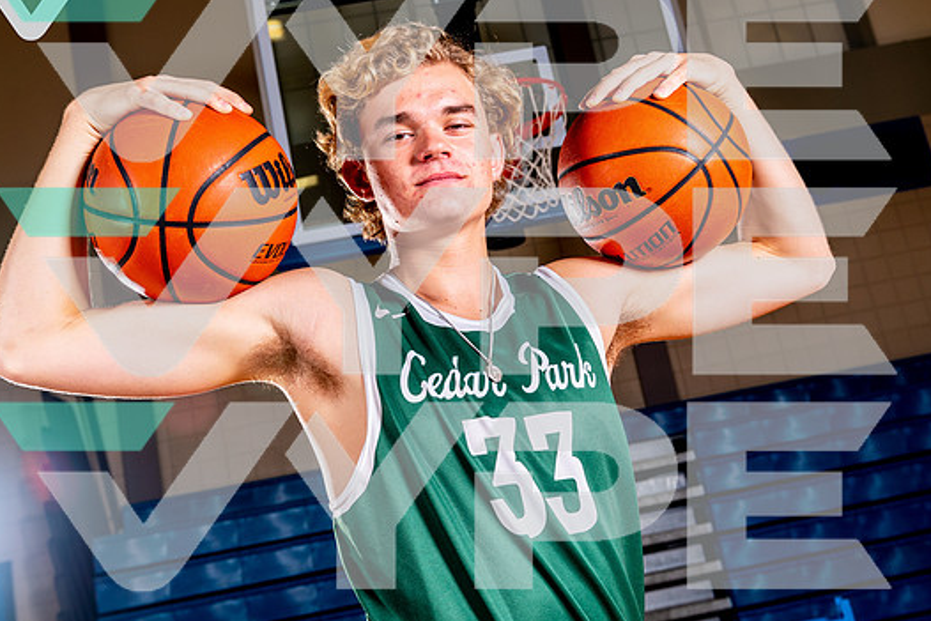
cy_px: 282
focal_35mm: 43
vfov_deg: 31.2
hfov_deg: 45.4
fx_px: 1112
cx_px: 446
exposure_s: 1/125
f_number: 5.6
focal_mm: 39
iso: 100
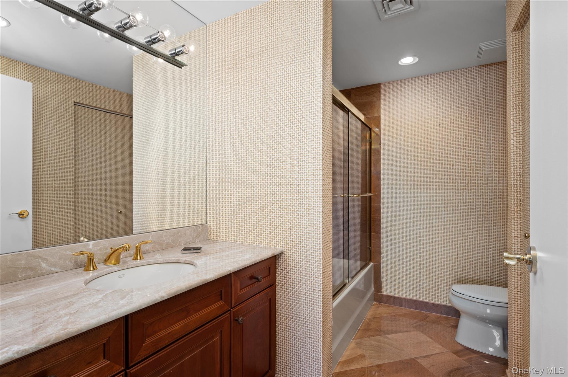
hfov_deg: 91.7
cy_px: 188
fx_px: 276
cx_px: 284
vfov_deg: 68.8
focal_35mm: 18
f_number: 9
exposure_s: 1/5
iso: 320
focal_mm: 17.5
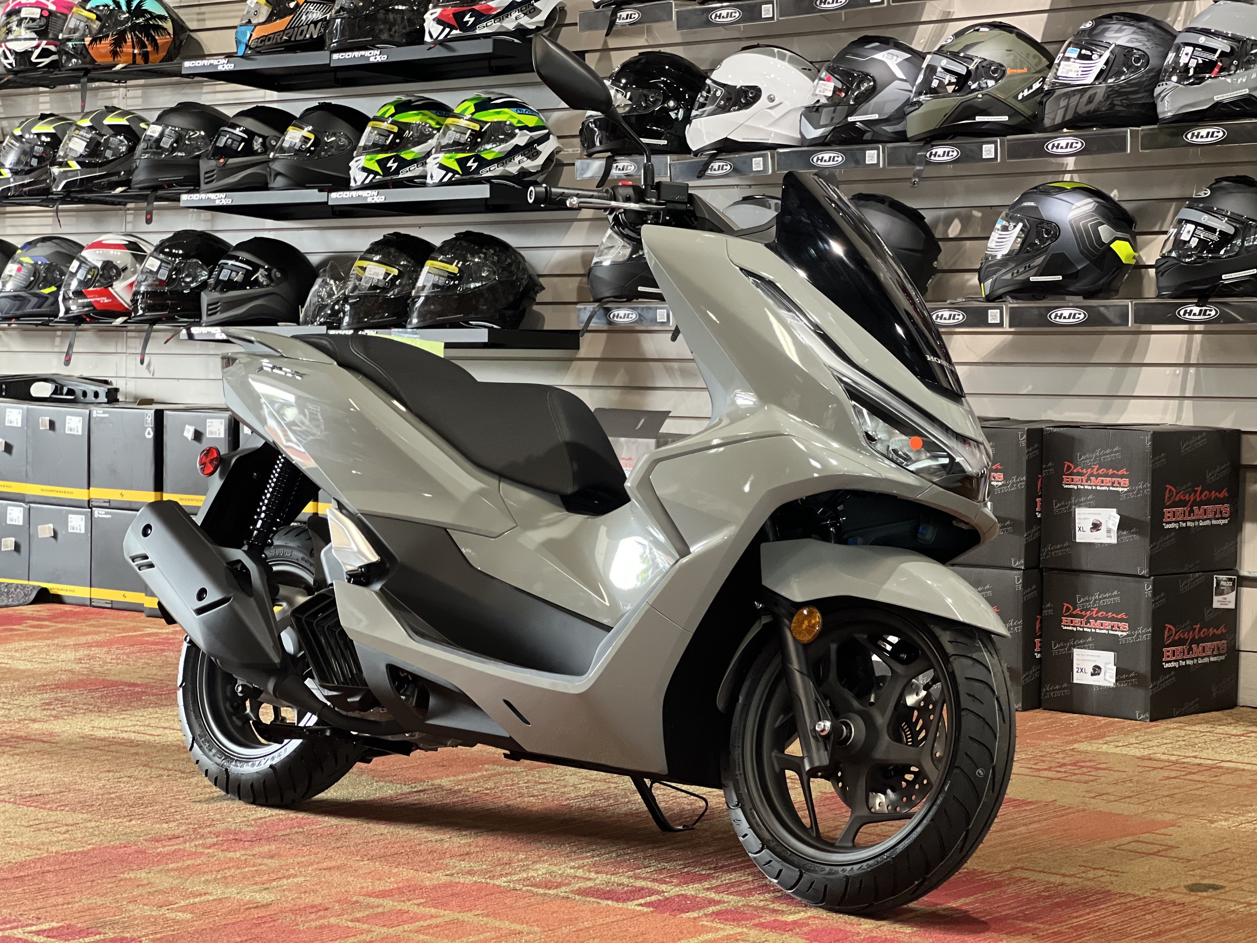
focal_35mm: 77
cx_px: 628
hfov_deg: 25.3
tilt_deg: -2.8
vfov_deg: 19.1
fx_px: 2796
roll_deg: -0.6
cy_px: 472
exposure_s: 1/40
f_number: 2.8
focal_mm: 9
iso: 400
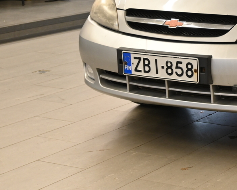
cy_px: 28
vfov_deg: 14.3
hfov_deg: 16.9
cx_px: 306
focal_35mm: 107
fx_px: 750
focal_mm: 28
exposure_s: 1/50
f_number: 4.5
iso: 560
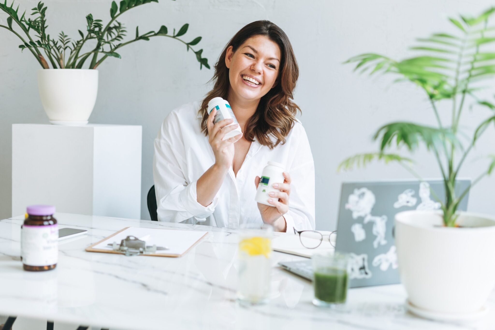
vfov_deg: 27.0
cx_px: 248
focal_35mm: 50
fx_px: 688
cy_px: 165
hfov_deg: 39.6
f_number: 2.5
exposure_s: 1/160
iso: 125
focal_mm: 50
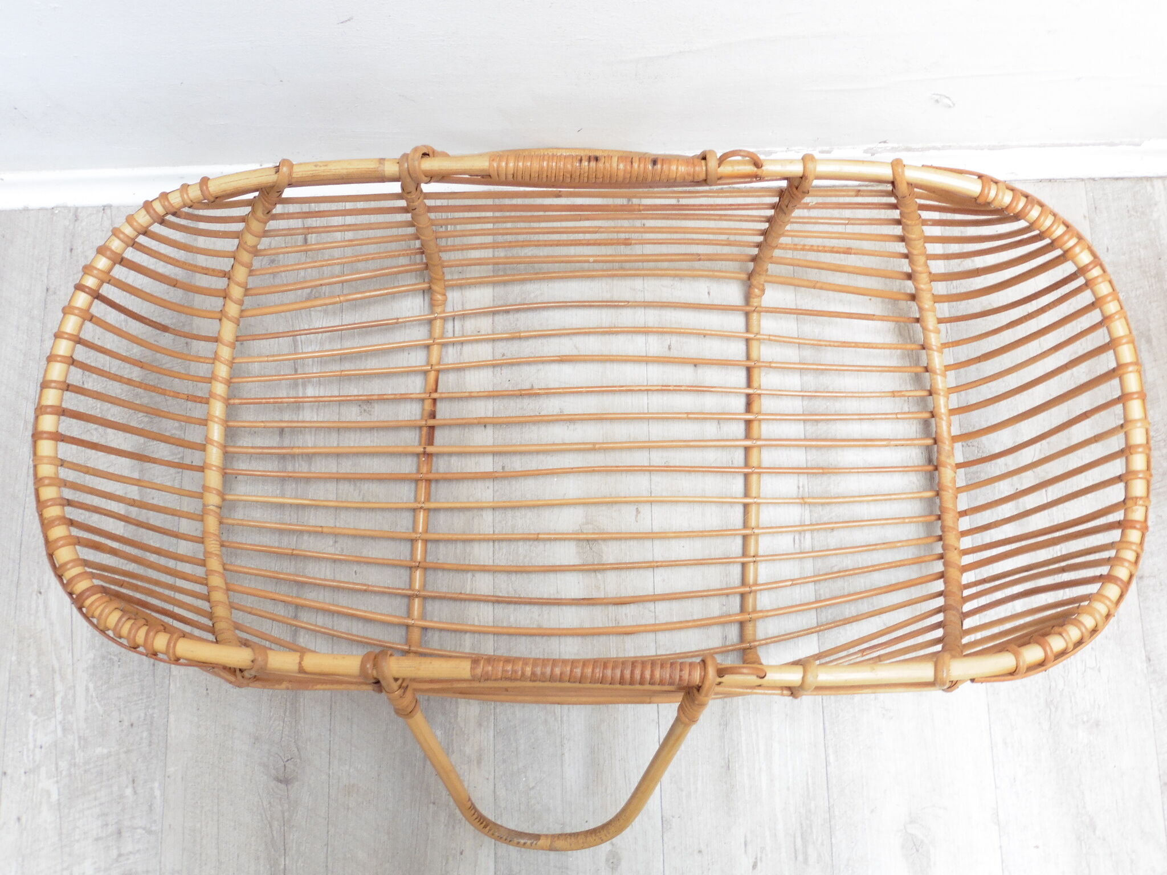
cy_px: 438
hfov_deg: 60.0
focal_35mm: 30
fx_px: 1011
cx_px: 584
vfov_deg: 46.8
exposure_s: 1/60
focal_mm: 5.4
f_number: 3.6
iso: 125
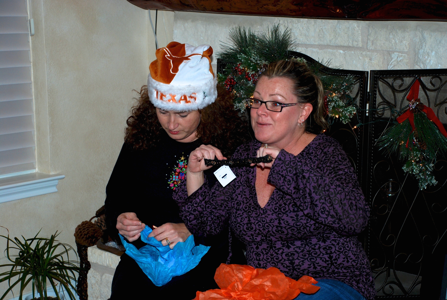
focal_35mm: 78
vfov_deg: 17.5
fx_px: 970
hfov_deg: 26.0
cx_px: 224
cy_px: 150
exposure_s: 1/60
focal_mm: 52
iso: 200
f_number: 5
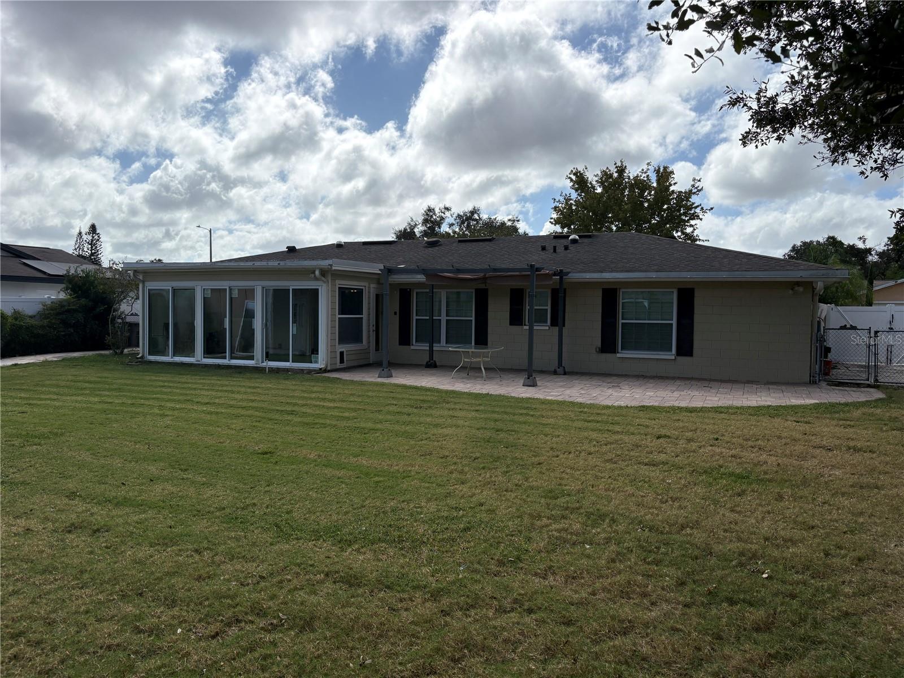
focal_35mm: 26
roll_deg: -0.6
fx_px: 679
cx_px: 452
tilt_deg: -0.9
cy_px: 339
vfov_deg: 53.1
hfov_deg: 67.3
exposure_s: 1/6993
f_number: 1.6
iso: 50
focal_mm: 5.96
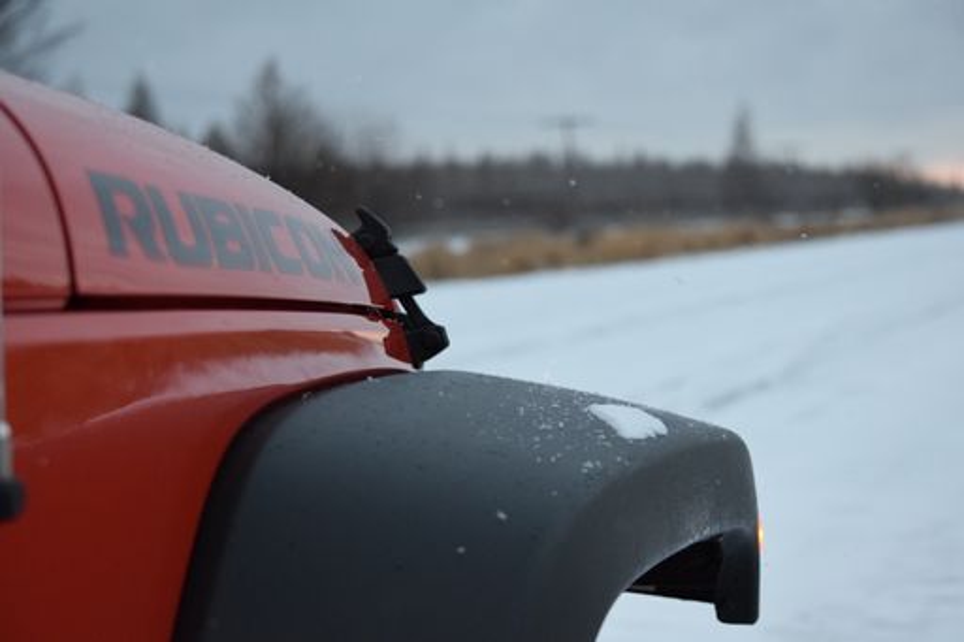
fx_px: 2208
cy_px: 321
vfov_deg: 16.5
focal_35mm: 82
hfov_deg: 24.6
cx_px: 482
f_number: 4.5
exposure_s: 1/500
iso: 2200
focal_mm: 55
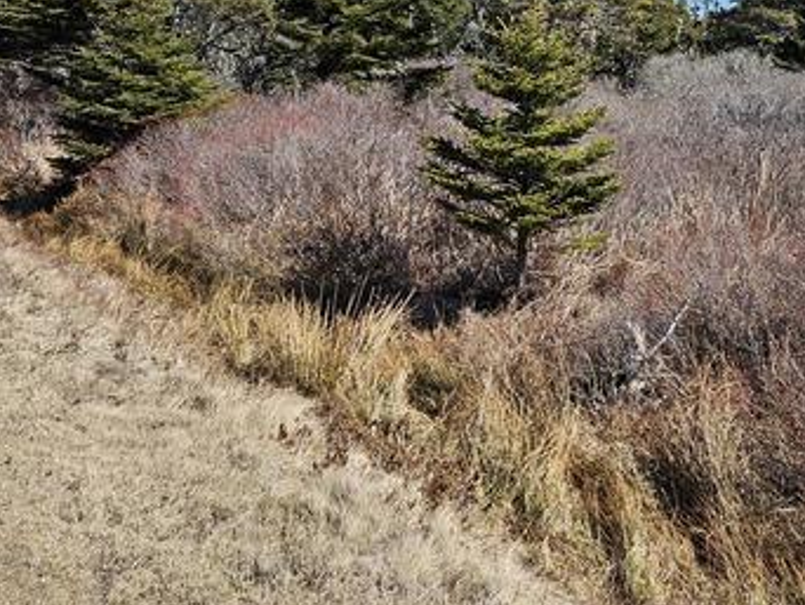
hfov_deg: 42.0
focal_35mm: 43
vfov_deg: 32.3
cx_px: 636
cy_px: 80
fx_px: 1001
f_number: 1.8
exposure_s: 1/1418
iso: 25
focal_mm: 5.4
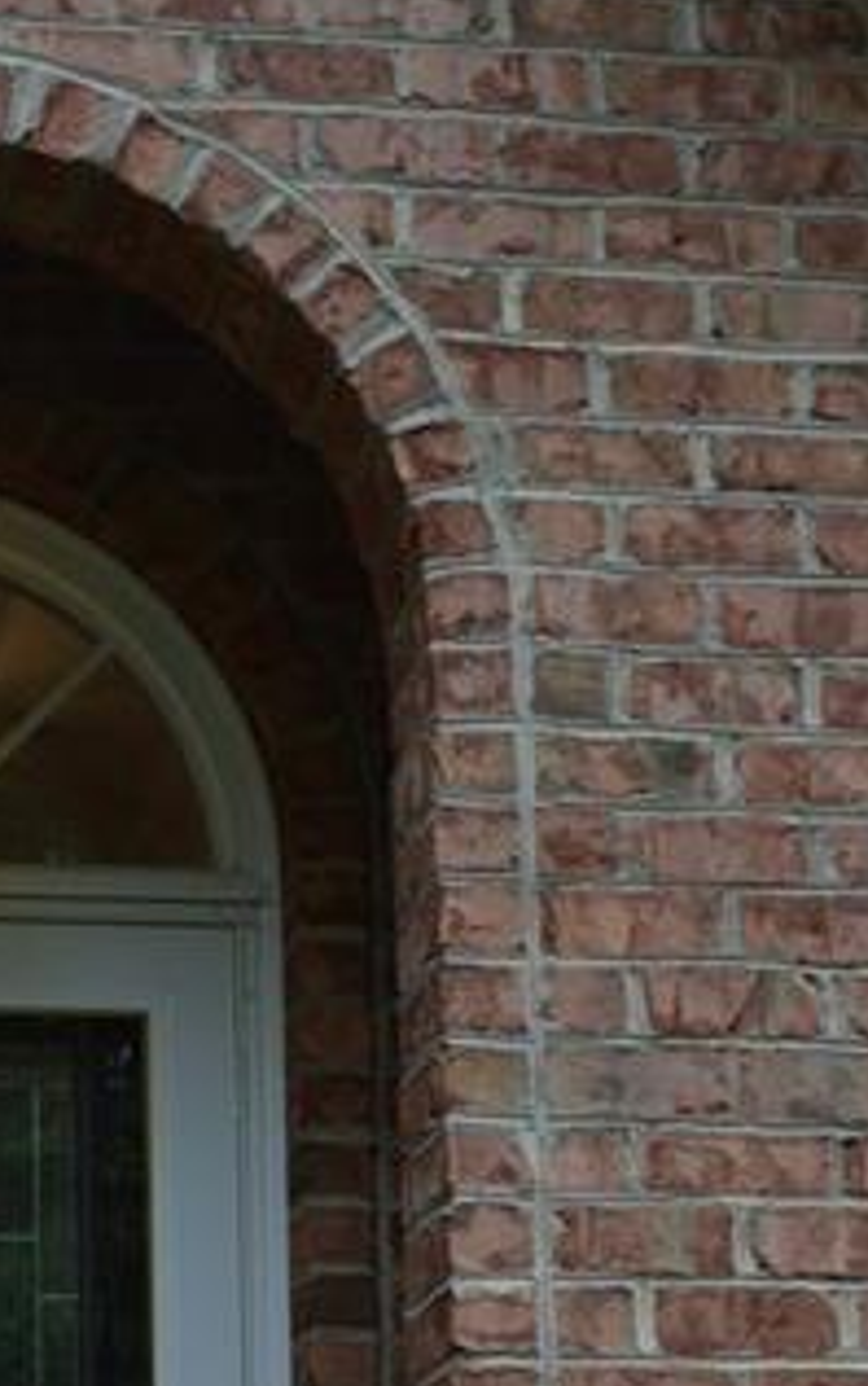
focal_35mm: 89
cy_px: 1417
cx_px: 39
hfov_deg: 14.5
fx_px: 3362
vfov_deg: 22.3
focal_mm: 24
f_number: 5.6
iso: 220
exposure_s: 1/125
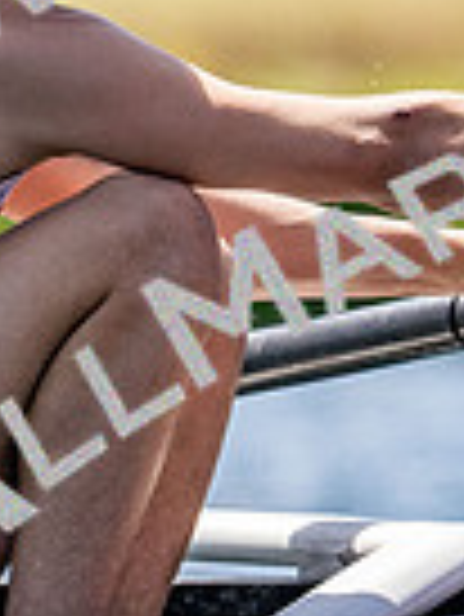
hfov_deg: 0.6
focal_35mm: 2441
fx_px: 43558
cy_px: 193
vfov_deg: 0.8
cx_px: -532
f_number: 4.5
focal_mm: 400
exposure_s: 1/2500
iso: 280
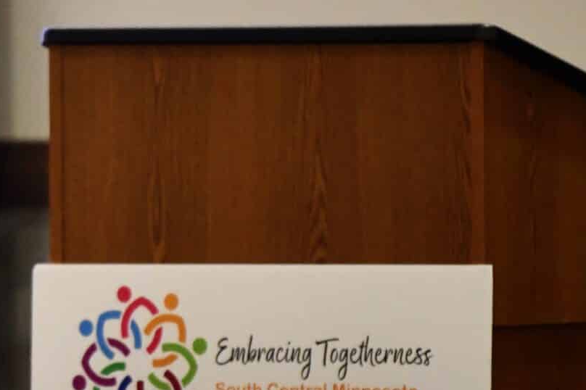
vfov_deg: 2.7
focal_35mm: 507
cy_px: 366
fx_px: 8249
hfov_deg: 4.1
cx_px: -154
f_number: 2.8
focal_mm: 200
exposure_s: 1/250
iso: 3200
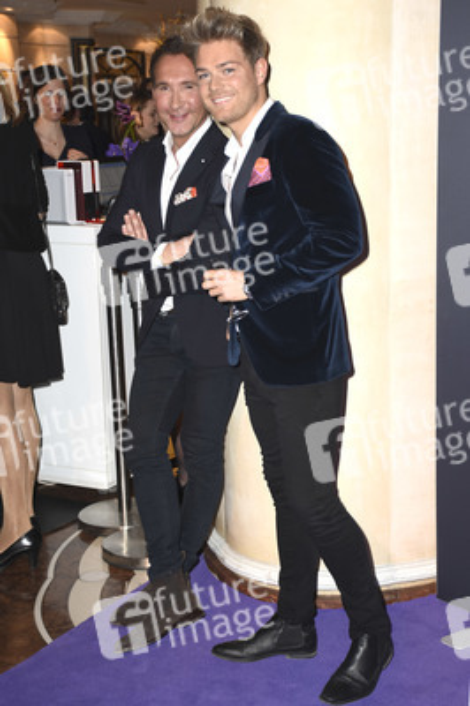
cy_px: 353
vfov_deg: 35.1
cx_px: 235
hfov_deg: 23.7
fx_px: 1118
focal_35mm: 57
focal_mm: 38
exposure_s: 1/100
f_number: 4.5
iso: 640
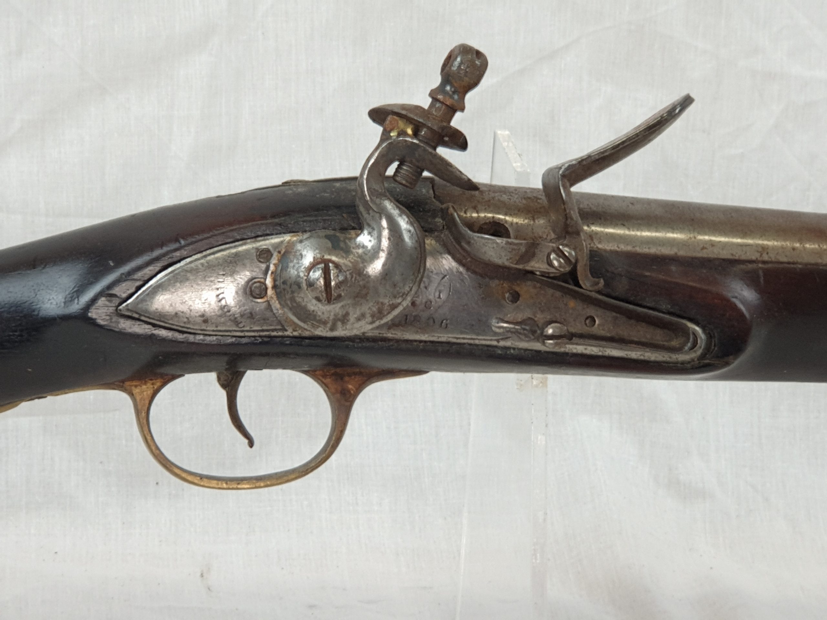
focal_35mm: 52
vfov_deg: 28.0
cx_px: 414
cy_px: 310
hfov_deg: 36.8
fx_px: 1242
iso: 100
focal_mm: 6
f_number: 2.4
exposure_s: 1/33
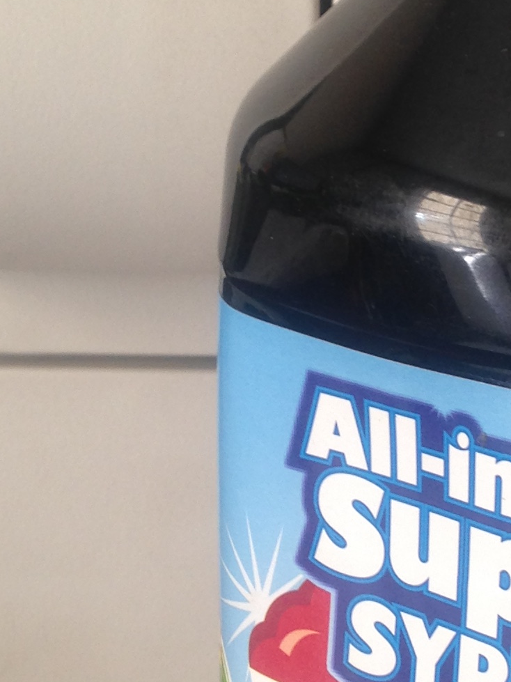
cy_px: 413
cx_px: 546
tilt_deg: -16.9
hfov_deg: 13.2
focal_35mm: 110
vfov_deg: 17.9
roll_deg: -4.0
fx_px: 2166
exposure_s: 1/30
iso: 50
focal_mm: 4.12
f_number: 2.4
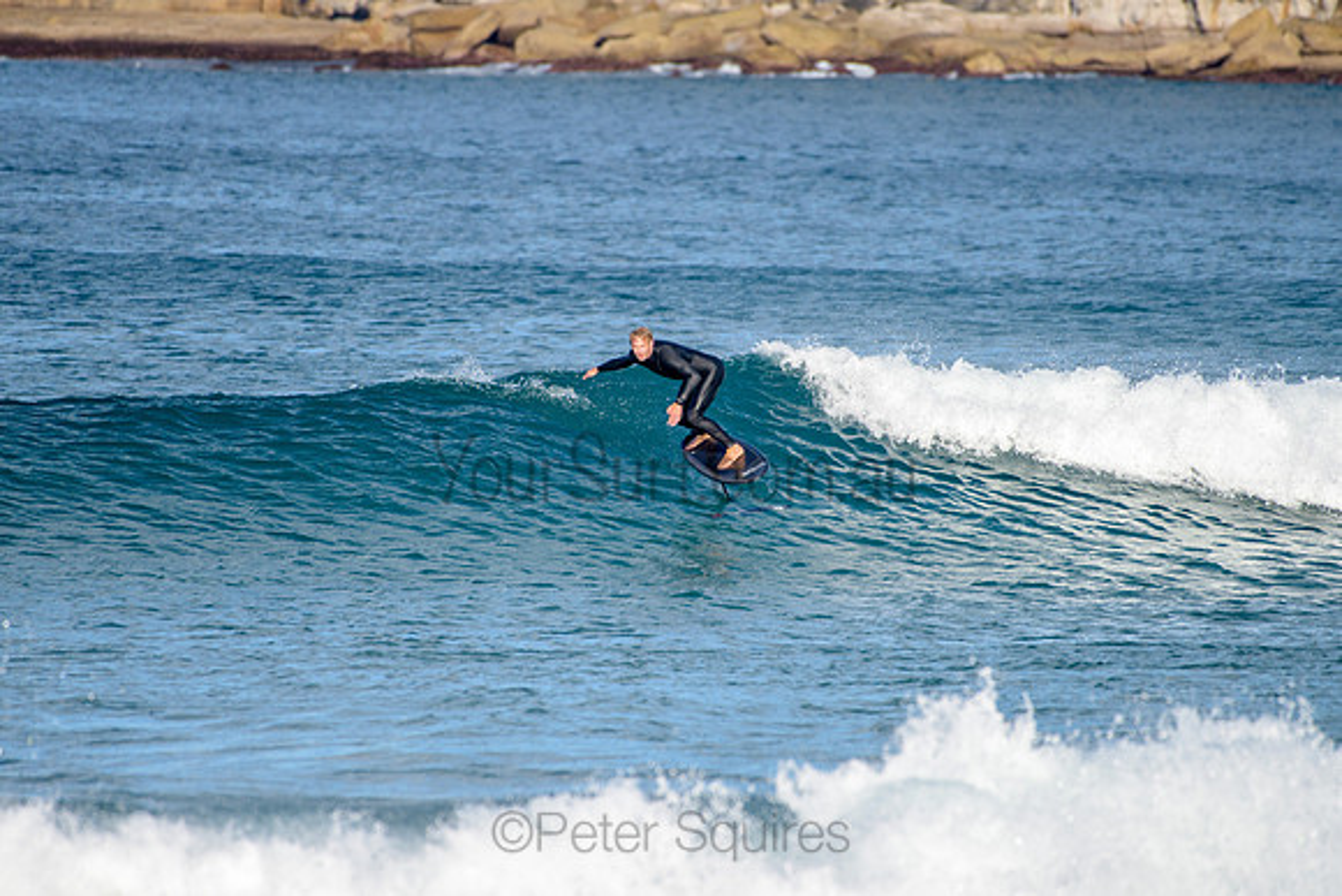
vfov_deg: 2.2
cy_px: 436
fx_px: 22866
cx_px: 689
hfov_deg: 3.4
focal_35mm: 613
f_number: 5.6
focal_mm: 500
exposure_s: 1/2000
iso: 250
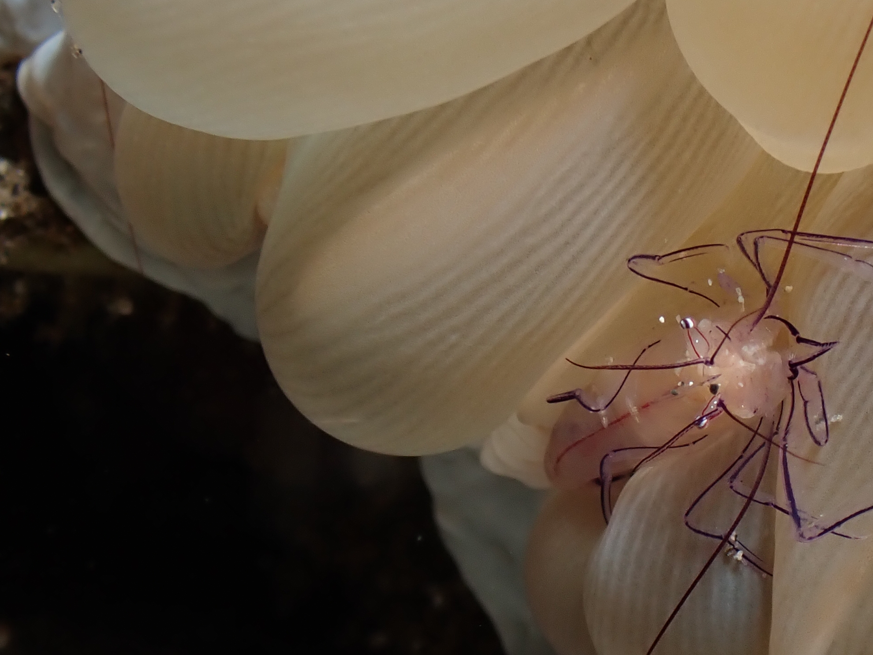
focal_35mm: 202
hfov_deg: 9.8
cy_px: 427
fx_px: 5094
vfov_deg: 7.4
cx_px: 673
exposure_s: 1/100
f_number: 18
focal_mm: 18
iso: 100
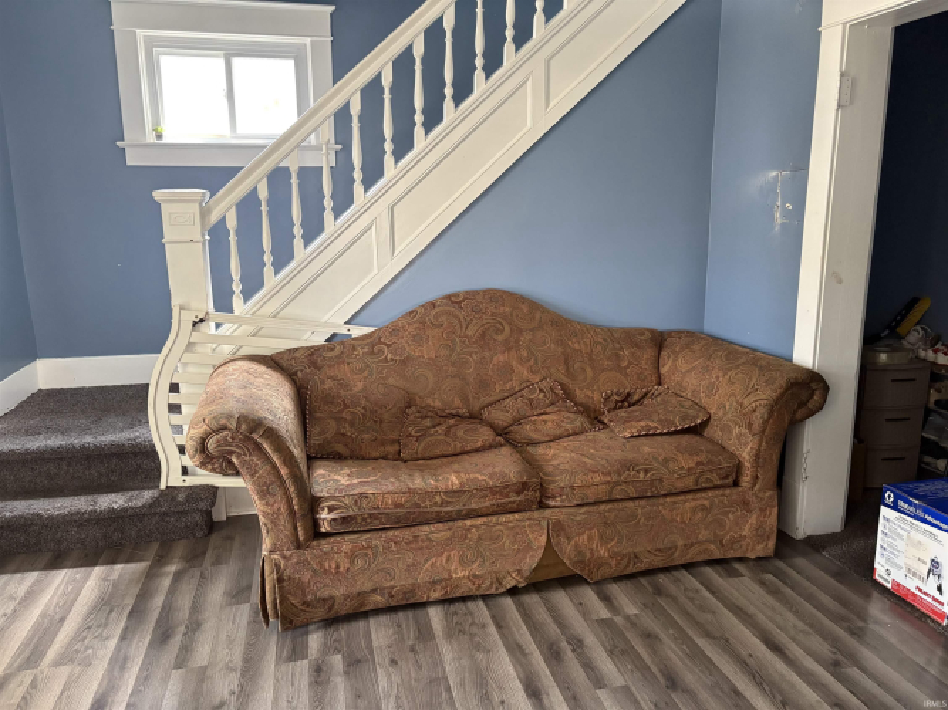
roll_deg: +1.0
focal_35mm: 26
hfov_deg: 67.3
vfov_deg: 53.0
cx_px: 474
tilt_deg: -11.1
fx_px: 712
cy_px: 355
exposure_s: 1/60
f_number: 1.6
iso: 320
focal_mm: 5.96
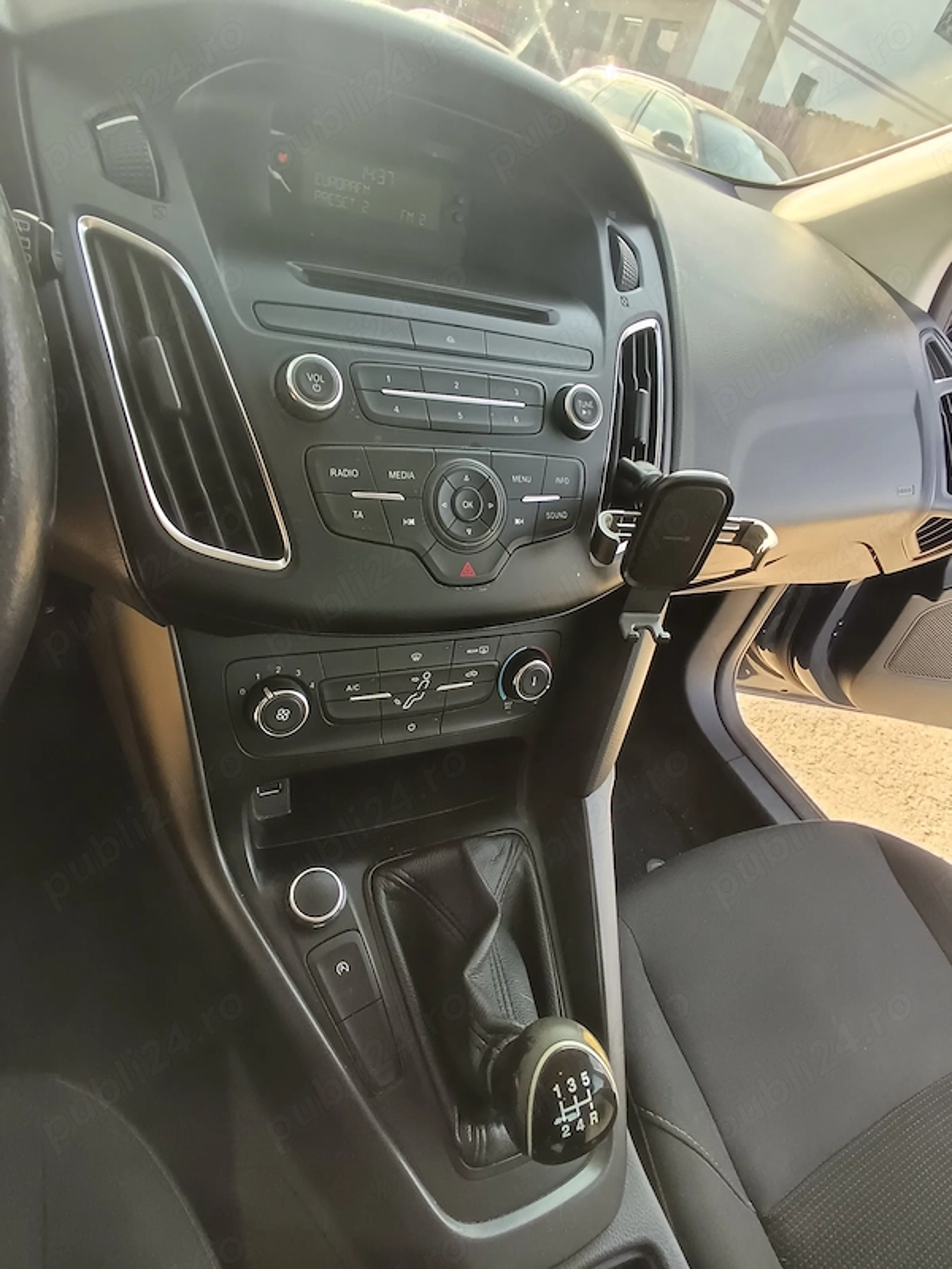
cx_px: 476
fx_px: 697
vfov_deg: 84.7
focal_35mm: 19
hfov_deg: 68.7
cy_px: 634
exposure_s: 1/100
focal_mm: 1.65
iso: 131
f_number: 2.2
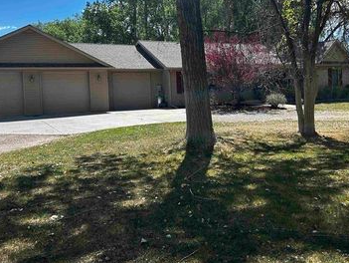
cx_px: 196
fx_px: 373
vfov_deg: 38.5
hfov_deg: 50.0
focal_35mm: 37
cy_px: 102
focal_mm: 5.7
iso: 50
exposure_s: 1/1901
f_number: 1.5
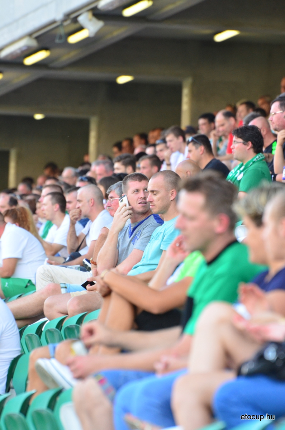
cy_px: 215
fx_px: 4830
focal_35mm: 405
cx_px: 142
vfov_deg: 5.1
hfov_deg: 3.4
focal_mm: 270
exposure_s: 1/250
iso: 1250
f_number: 6.3
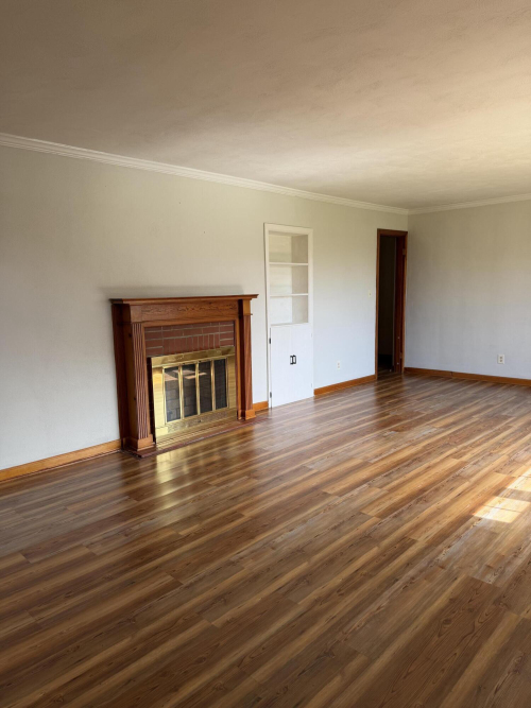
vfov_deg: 71.6
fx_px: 491
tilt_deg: -7.2
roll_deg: +1.6
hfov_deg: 56.8
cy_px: 354
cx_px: 266
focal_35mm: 24
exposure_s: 1/137
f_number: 1.78
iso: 50
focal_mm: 6.76
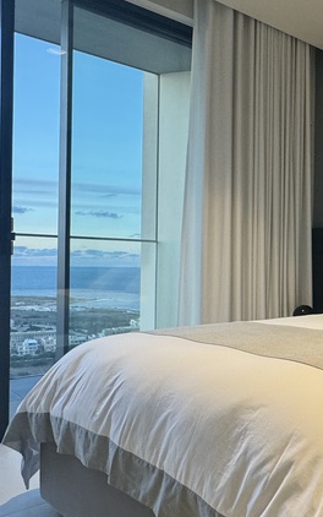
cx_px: 363
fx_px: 507
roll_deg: -1.0
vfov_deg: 54.0
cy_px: 267
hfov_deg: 31.1
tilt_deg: -0.1
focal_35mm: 36
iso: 200
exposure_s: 1/100
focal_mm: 2.22
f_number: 2.2
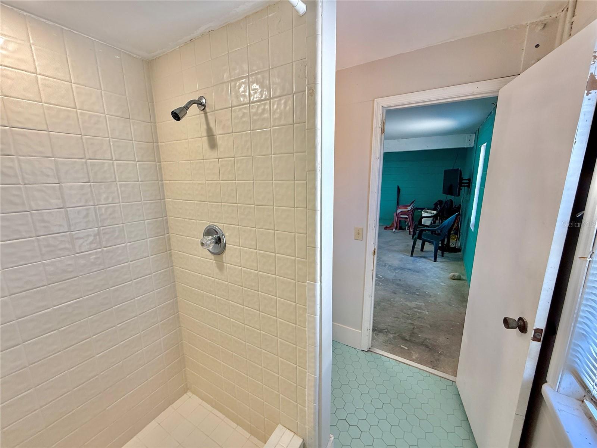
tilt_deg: -8.9
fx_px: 241
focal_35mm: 14
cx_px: 298
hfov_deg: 102.1
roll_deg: +1.3
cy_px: 224
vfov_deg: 85.7
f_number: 2.2
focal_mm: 2.22
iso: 125
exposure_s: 1/120
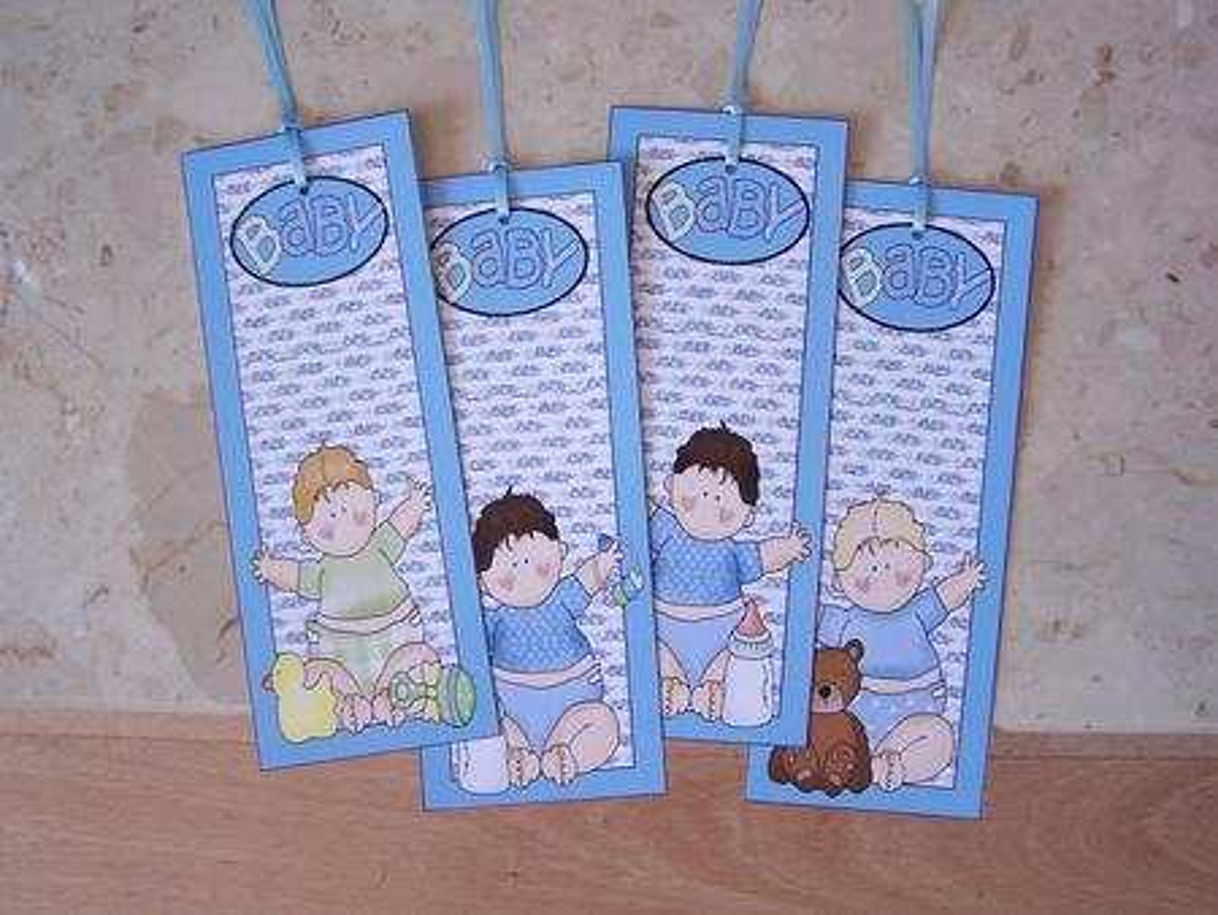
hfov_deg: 49.0
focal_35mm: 38
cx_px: 609
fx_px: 1338
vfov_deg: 37.8
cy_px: 458
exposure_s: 1/30
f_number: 2.8
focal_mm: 6.3
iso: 100
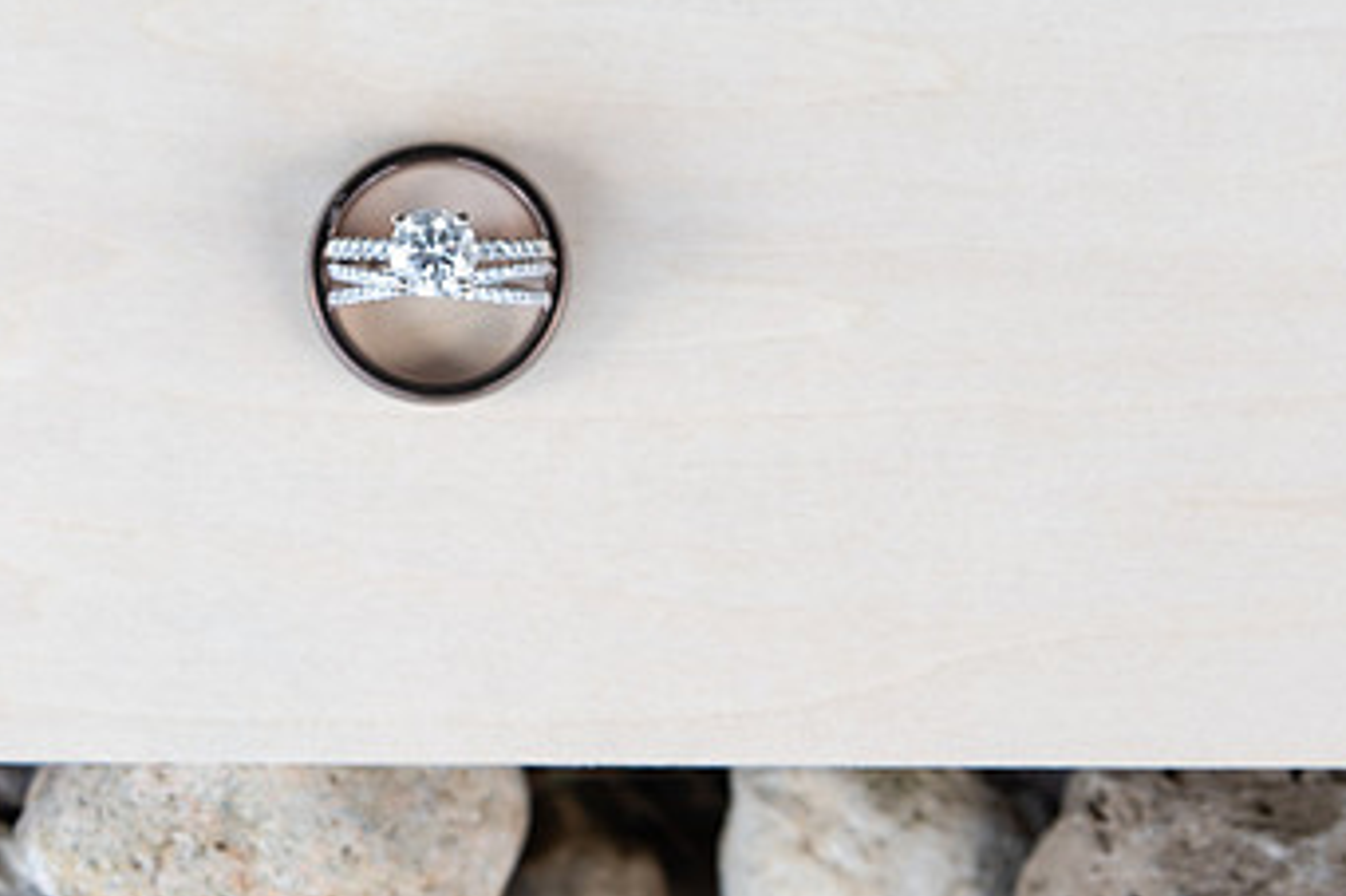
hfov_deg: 15.0
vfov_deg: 10.1
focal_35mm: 136
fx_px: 5082
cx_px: 289
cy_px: 266
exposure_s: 1/200
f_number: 3.5
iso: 160
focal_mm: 50
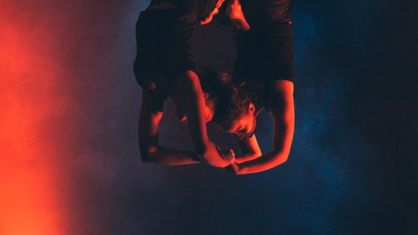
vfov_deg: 11.4
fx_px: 1175
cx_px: 202
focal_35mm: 106
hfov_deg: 20.2
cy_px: 67
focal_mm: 52
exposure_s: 1/80
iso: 3200
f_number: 5.6
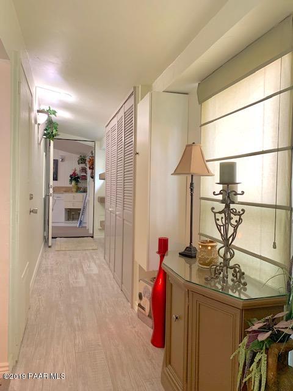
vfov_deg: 67.3
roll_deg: -1.3
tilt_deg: -1.7
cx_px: 146
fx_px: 293
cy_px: 196
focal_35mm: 26
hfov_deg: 53.1
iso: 125
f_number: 1.8
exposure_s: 1/60
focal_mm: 4.25
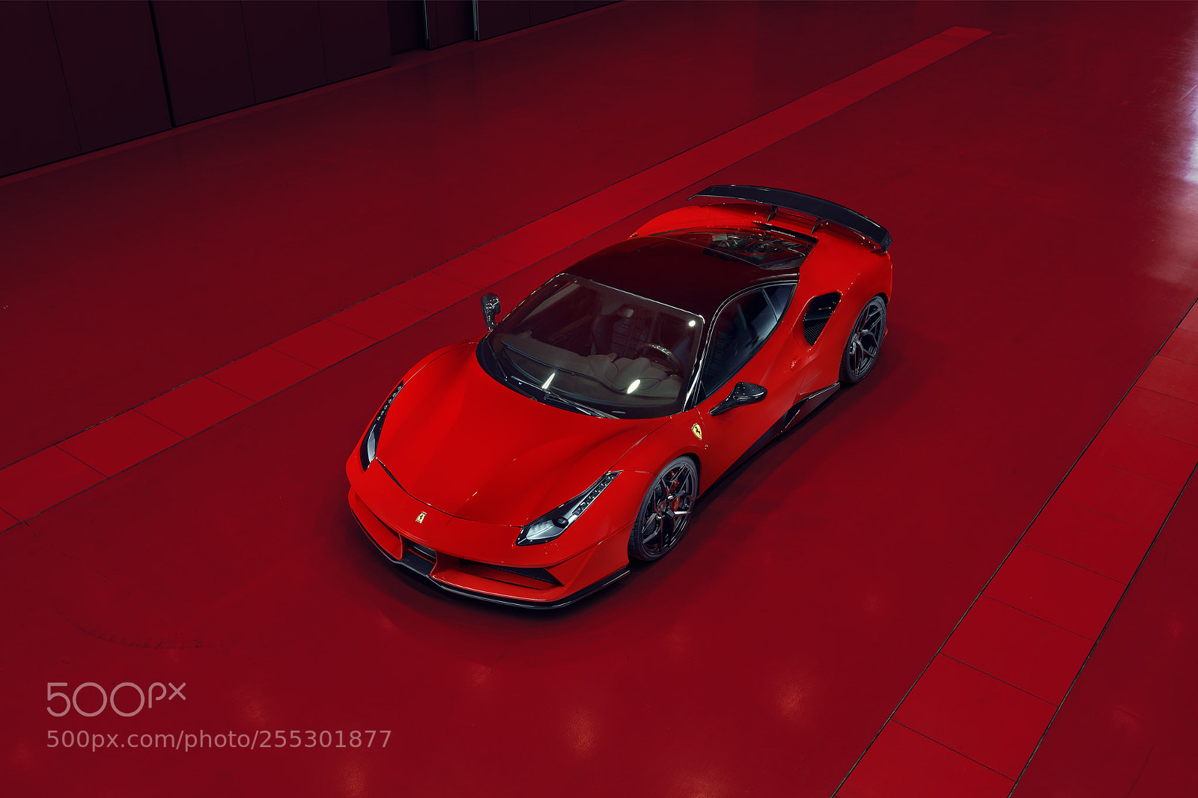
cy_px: 399
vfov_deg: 37.8
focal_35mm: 35
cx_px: 599
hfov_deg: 54.4
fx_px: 1164
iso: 50
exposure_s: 1/125
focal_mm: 35
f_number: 8
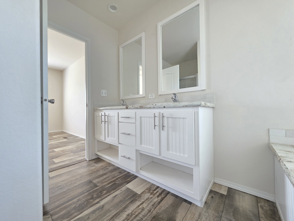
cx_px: 147
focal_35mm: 13
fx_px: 110
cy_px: 110
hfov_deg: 106.2
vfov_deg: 89.9
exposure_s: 1/60
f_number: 1.9
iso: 250
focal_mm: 2.2
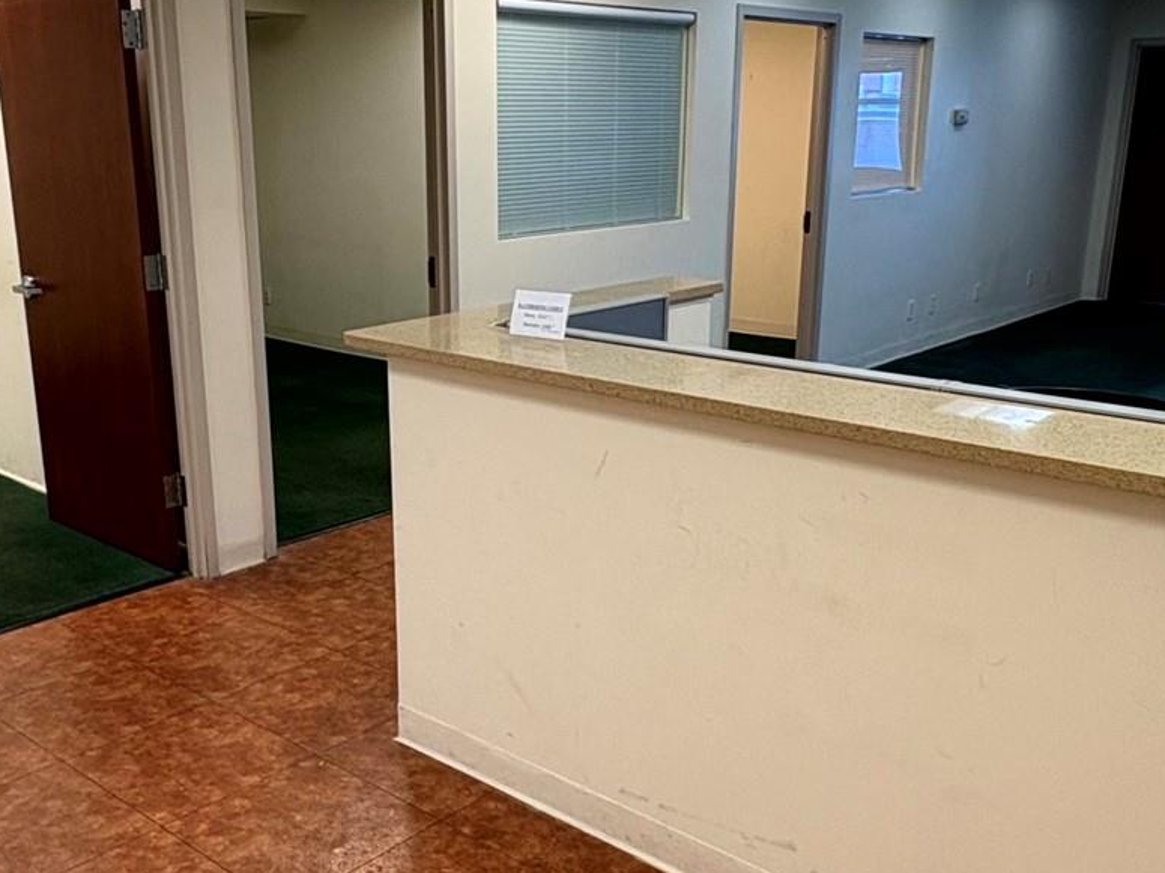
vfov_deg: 38.6
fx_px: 1245
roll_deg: +1.5
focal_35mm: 37
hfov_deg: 49.9
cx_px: 485
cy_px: 495
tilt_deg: -16.9
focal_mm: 2.22
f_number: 2.2
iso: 125
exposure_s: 1/60
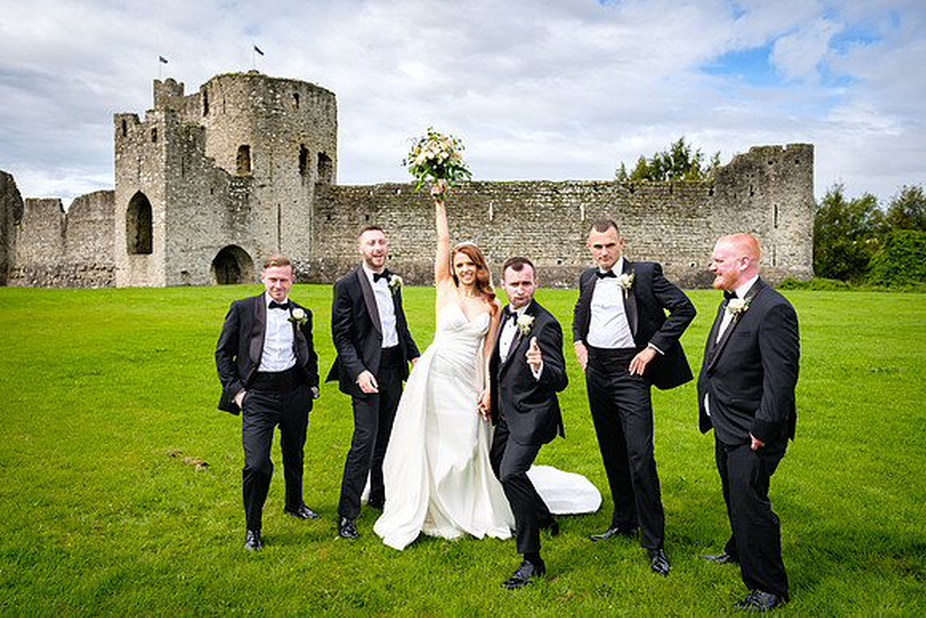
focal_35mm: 27
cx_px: 397
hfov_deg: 66.2
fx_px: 706
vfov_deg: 47.3
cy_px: 291
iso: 200
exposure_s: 1/1000
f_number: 3.6
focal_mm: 16
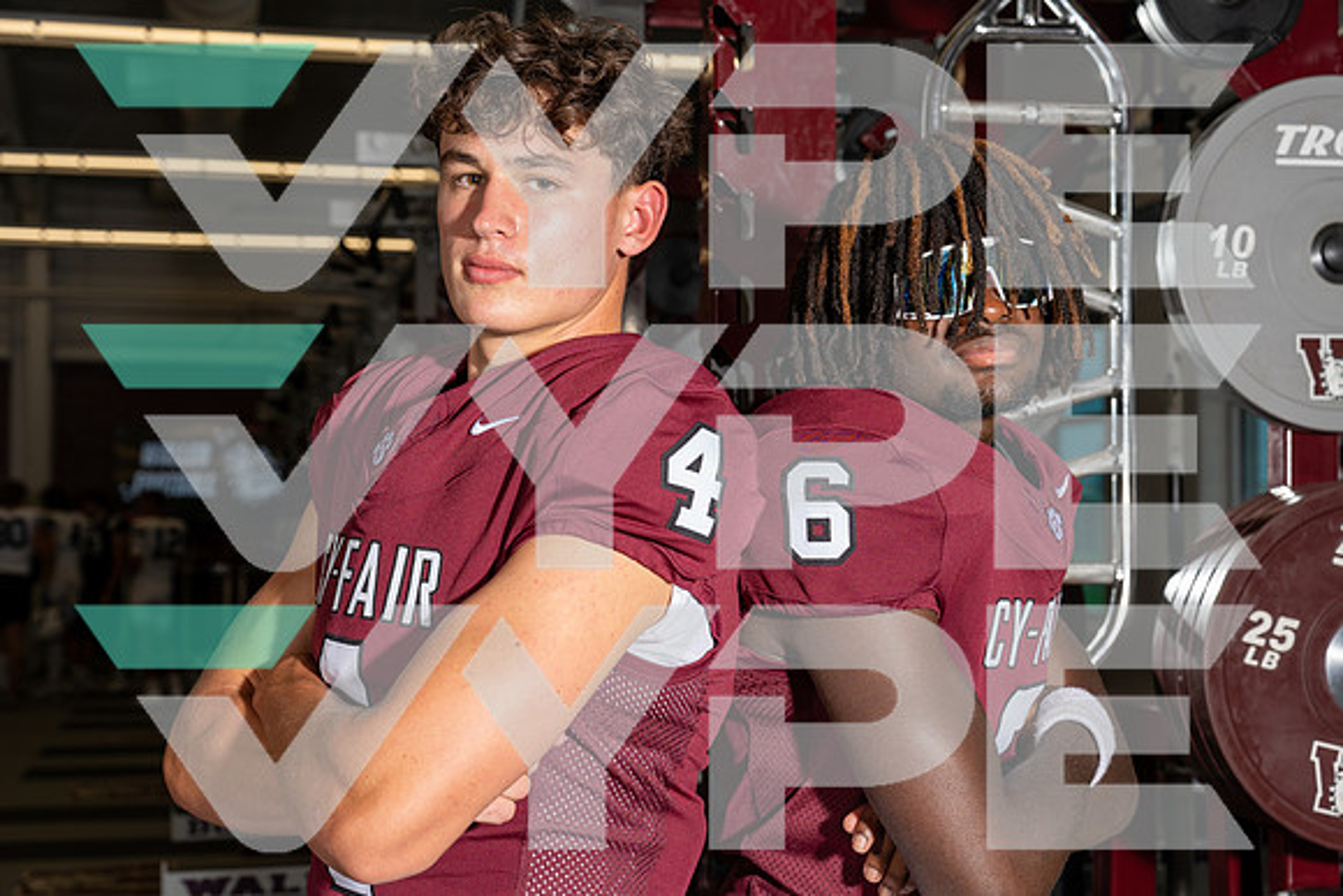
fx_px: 2015
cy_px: 448
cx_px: 672
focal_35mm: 54
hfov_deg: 36.9
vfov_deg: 25.1
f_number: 5.6
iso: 200
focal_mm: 54
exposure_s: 1/250
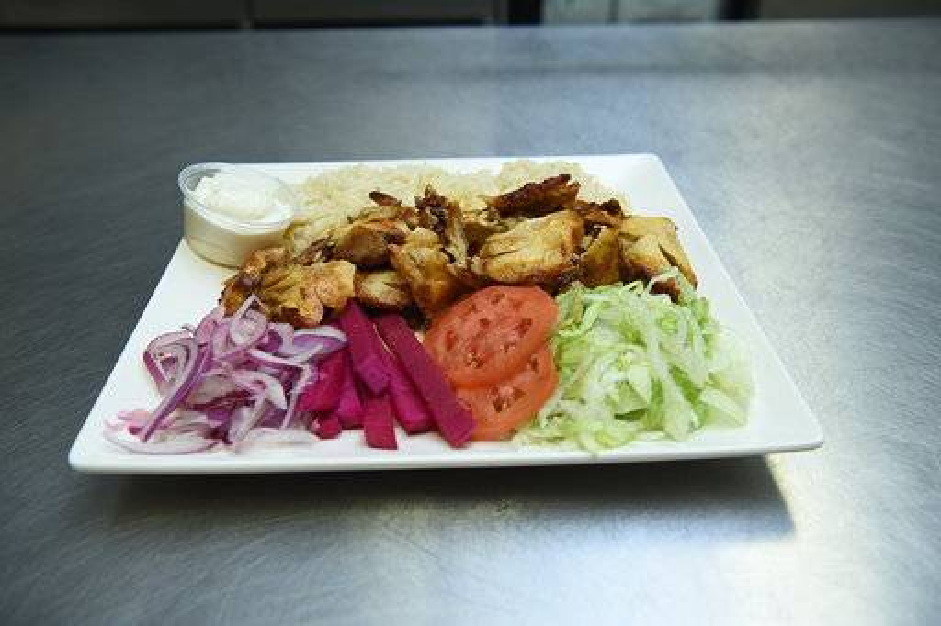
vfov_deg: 38.9
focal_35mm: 34
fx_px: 888
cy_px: 313
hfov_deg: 55.8
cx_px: 470
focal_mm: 34
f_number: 5.6
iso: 800
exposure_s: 1/125
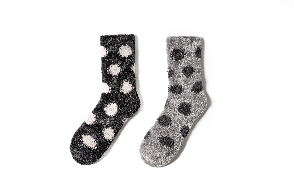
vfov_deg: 34.2
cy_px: 98
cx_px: 147
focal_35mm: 39
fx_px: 318
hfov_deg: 49.6
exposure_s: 1/160
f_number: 16
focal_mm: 39
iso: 250
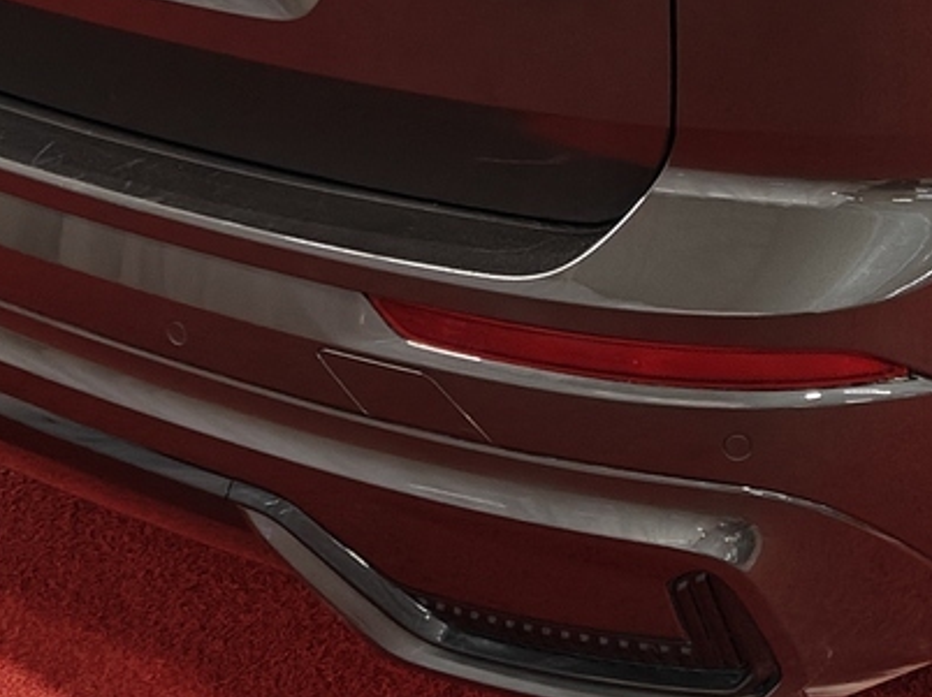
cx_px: 837
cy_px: -183
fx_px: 2798
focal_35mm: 104
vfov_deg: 13.7
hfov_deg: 18.6
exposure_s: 1/60
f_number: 1.8
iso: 100
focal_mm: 5.59
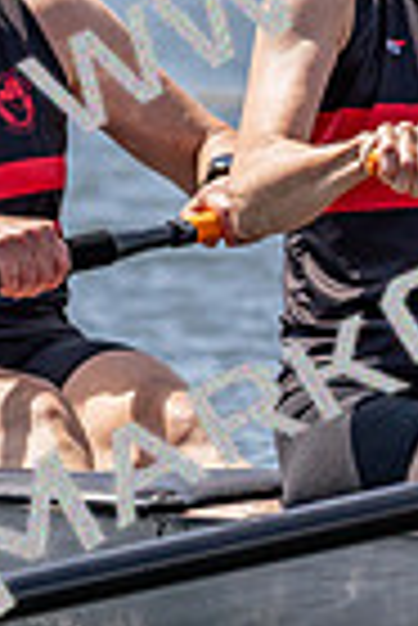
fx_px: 14454
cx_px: 575
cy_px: 146
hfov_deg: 1.7
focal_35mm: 832
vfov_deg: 2.5
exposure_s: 1/2000
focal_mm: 200
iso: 320
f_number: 5.6
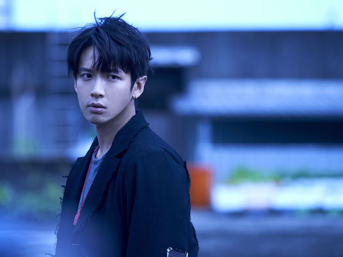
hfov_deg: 10.1
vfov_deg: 7.6
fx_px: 1942
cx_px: 166
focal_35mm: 196
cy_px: 128
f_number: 4
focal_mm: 179
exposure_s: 1/500
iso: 100
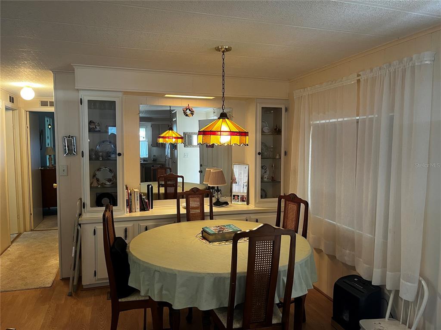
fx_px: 331
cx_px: 220
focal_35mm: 26
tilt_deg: -4.6
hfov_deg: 67.3
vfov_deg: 53.1
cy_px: 165
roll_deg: -0.1
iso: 200
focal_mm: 5.1
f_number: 1.6
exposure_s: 1/60
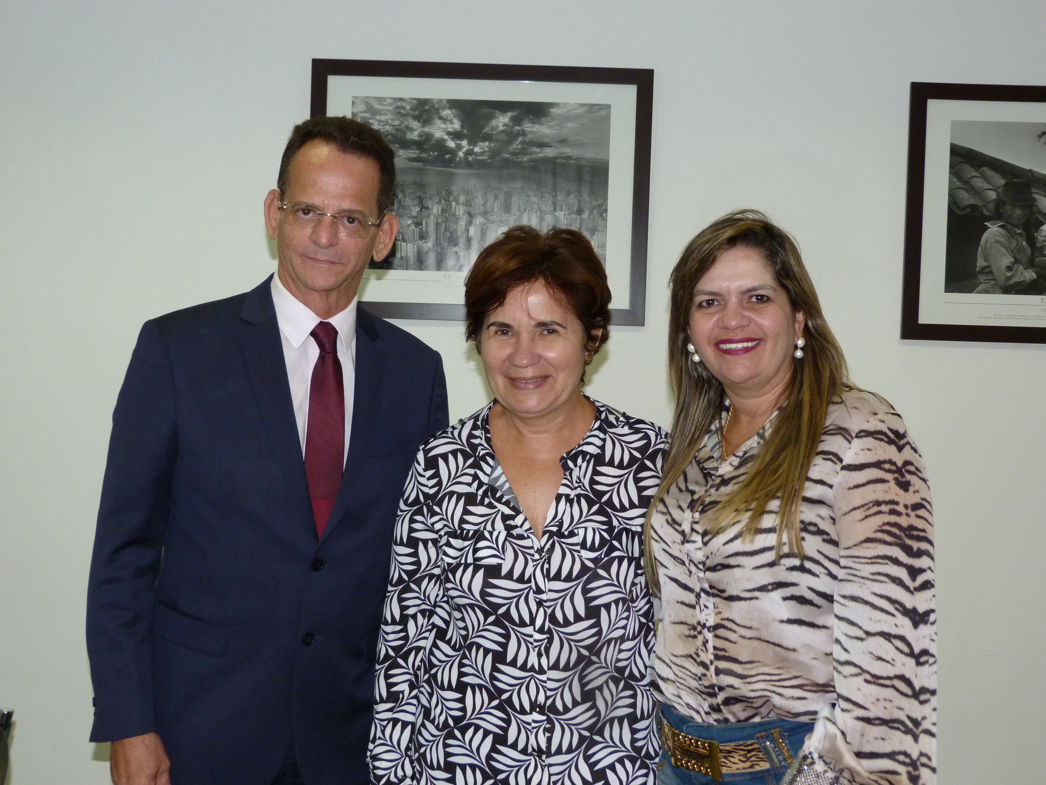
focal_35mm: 44
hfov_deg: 42.9
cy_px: 392
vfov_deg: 32.9
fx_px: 1330
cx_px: 523
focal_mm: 7.9
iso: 250
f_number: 3.2
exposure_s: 1/60
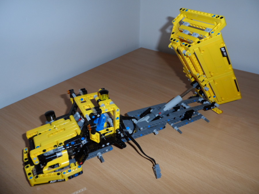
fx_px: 180
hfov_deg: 71.6
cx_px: 130
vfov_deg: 56.8
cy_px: 97
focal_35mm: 24
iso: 100
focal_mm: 4
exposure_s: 1/30
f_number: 3.2
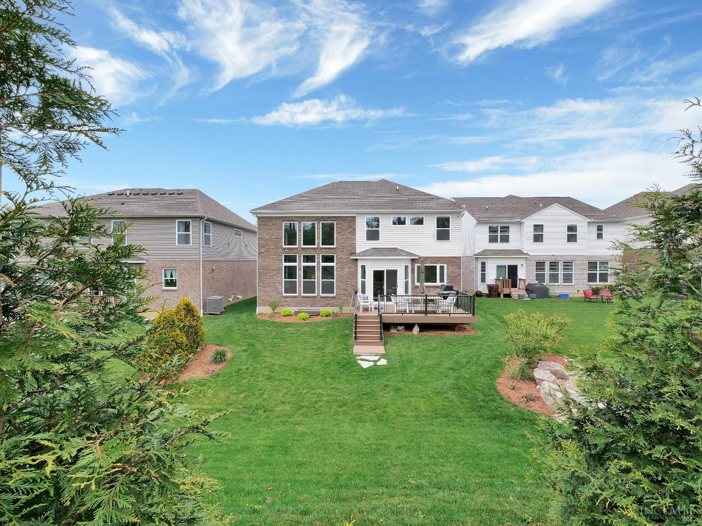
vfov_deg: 85.7
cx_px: 351
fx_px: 284
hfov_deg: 102.1
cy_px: 263
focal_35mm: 14
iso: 200
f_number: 7.1
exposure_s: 1/160
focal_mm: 7
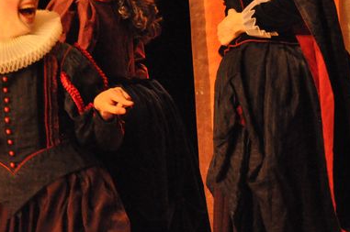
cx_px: 51
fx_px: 2603
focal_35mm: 268
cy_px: 74
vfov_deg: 5.1
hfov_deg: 7.7
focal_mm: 85
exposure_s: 1/60
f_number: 5.6
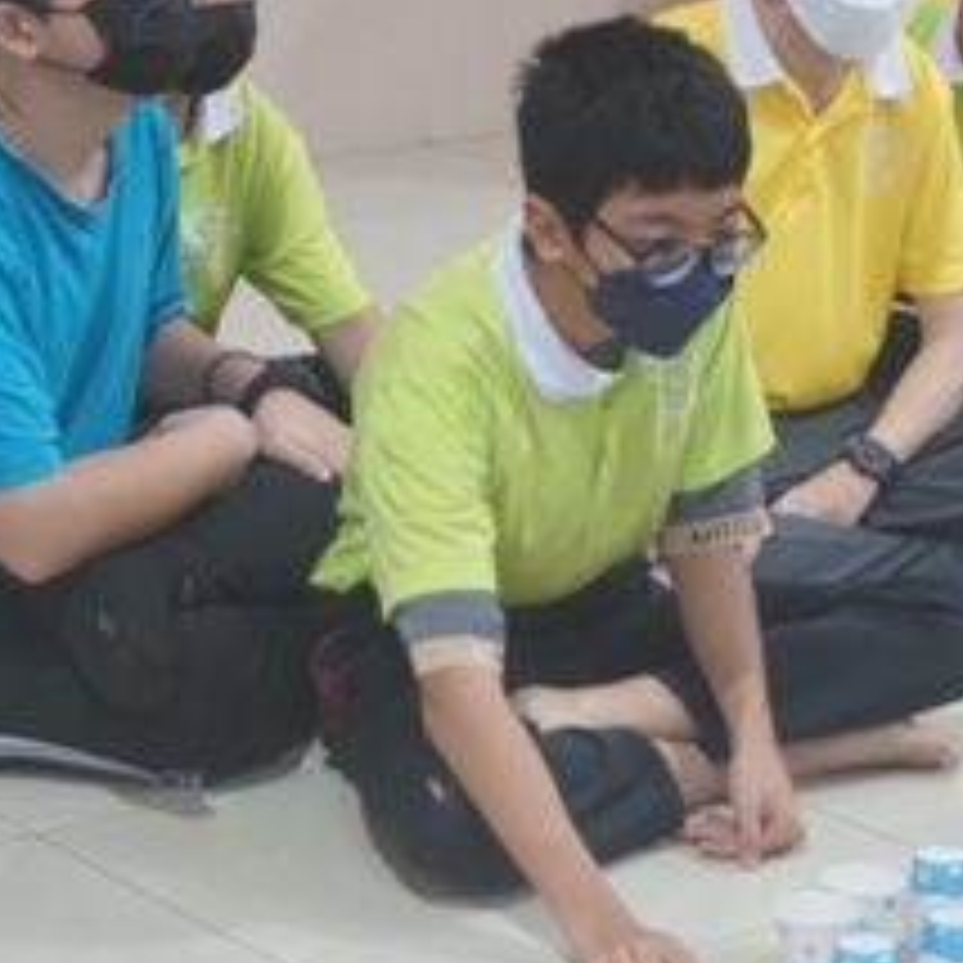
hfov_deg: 13.8
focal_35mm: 126
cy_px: 414
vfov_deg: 13.8
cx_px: 612
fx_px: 3966
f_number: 5.6
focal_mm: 44
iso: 3200
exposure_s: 1/160
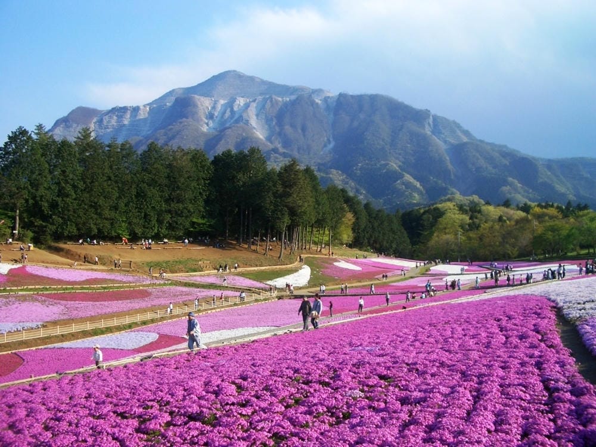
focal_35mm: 35
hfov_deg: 52.6
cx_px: 298
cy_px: 224
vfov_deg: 40.7
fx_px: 603
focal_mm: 5.8
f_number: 4.3
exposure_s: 1/320
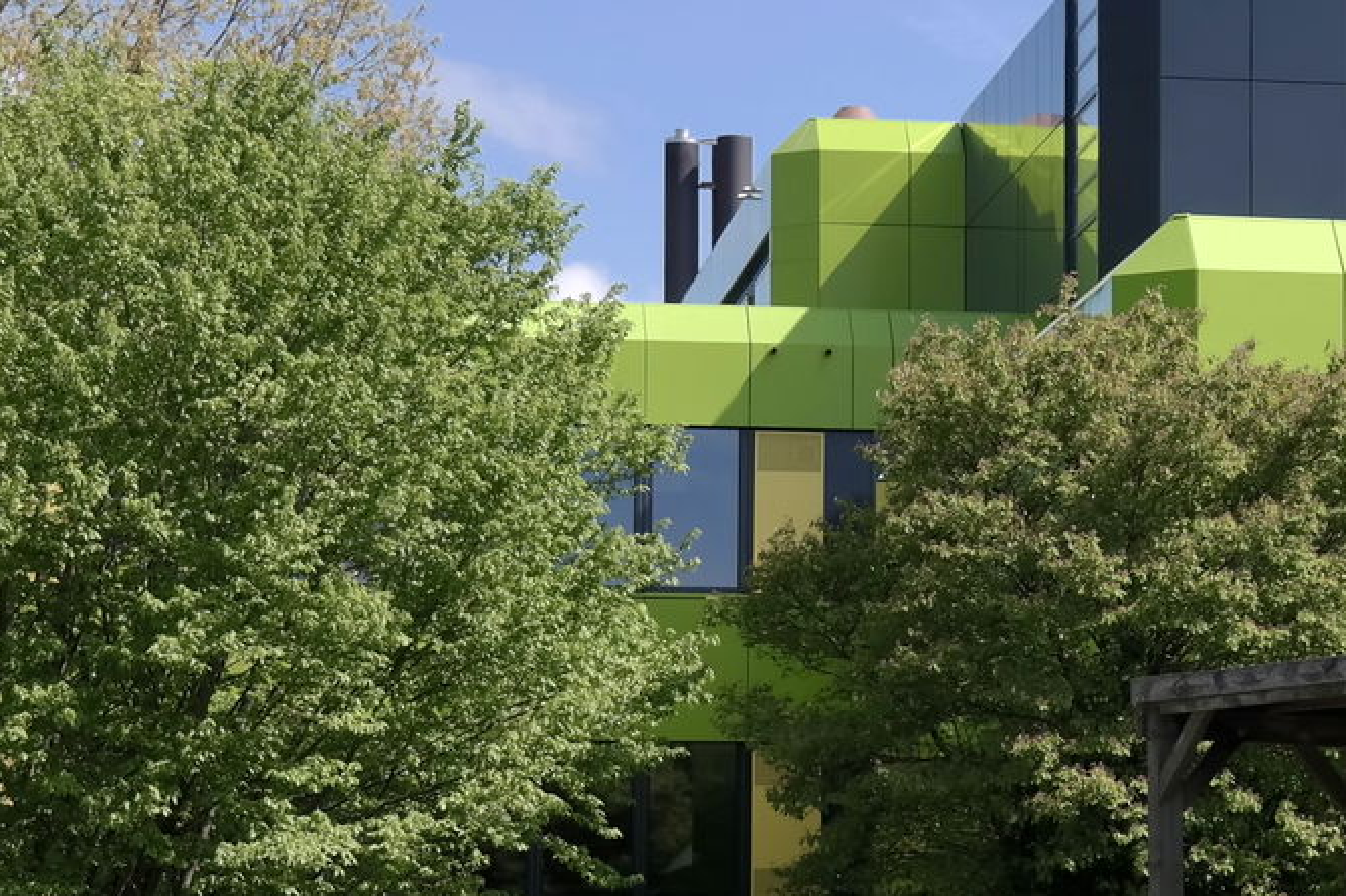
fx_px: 5381
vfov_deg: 9.5
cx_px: 1483
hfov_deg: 13.9
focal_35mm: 144
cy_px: 581
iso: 100
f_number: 6.3
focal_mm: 33
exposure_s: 1/250
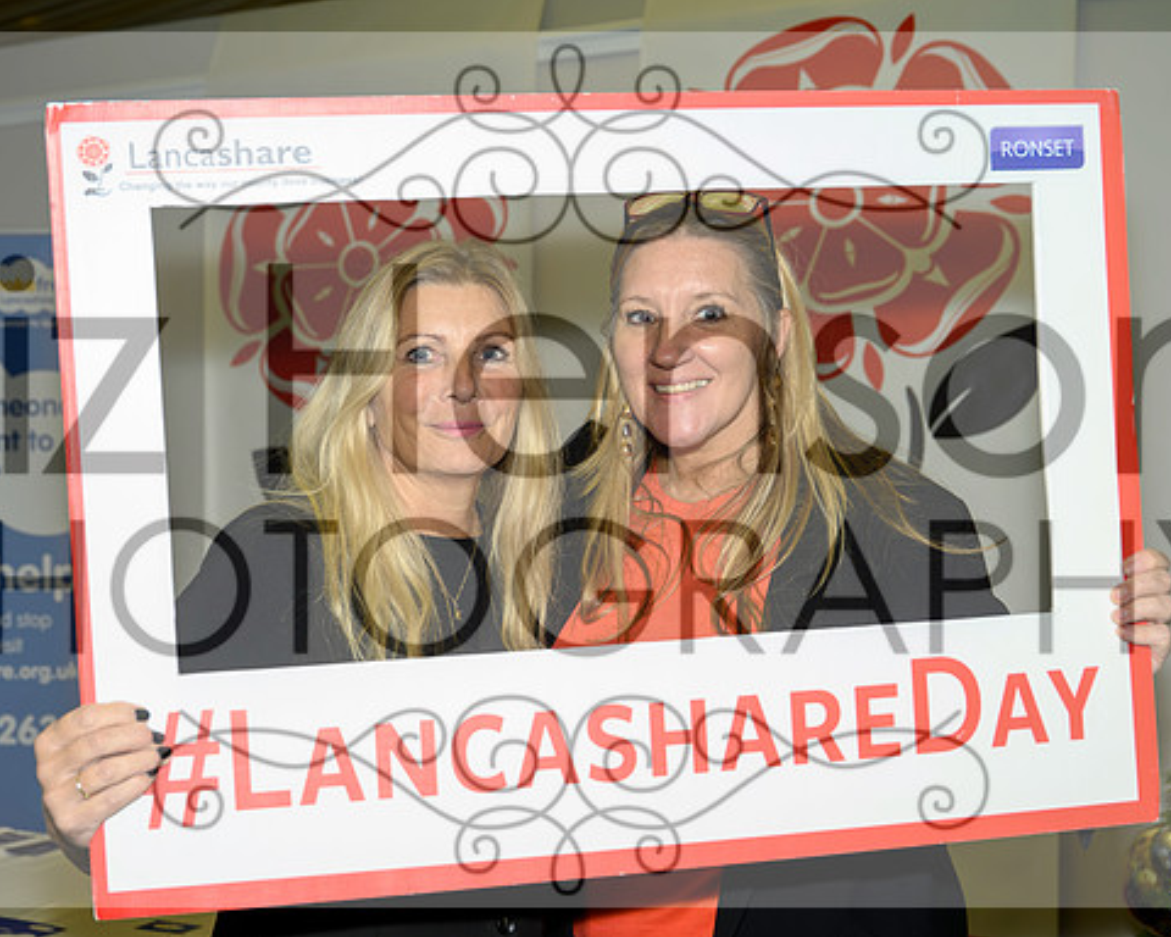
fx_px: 1733
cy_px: 471
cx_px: 550
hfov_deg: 37.3
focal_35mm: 50
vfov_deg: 30.3
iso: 1600
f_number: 4
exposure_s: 1/100
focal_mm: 38
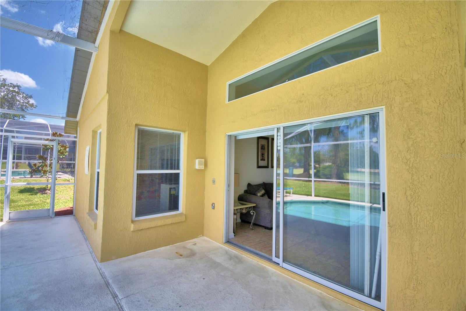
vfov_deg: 77.3
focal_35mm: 15
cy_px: 156
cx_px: 233
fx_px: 194
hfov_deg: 100.4
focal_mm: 10
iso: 200
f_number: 4.5
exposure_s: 1/500
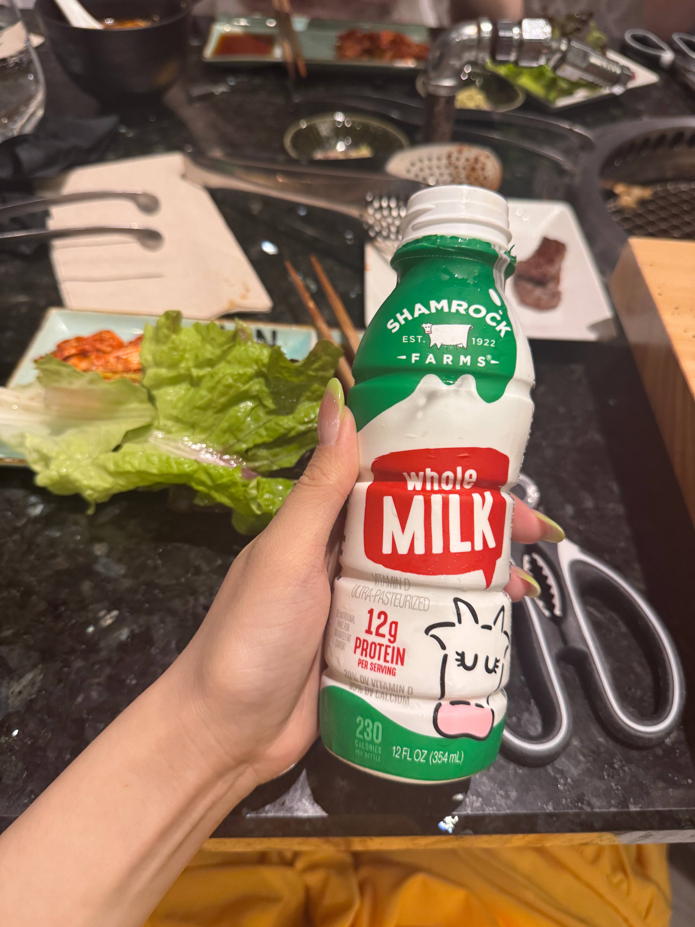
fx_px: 642
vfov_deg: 71.6
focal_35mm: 24
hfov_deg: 56.8
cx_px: 348
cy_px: 464
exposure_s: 1/60
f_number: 1.78
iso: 400
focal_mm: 6.76
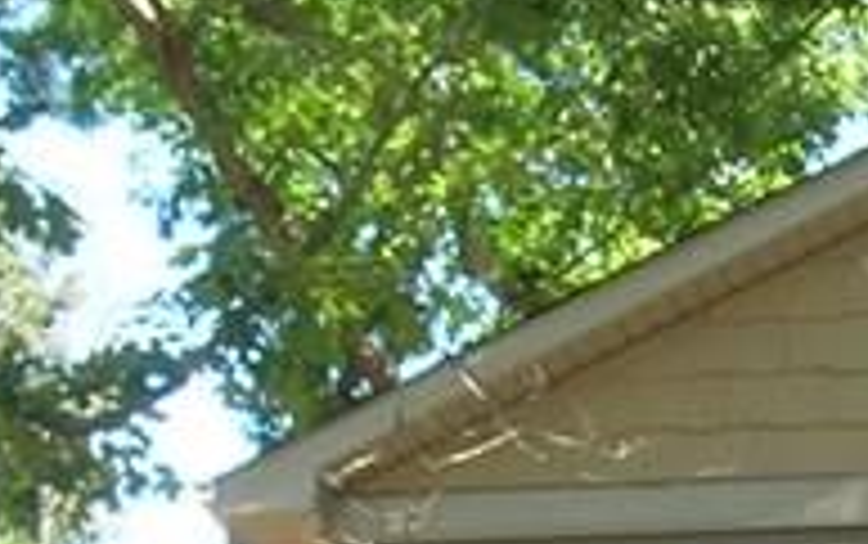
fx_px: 4522
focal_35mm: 191
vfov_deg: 6.8
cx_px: 949
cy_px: 904
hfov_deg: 10.8
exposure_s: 1/41.8
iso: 50
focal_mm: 5.7
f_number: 4.9
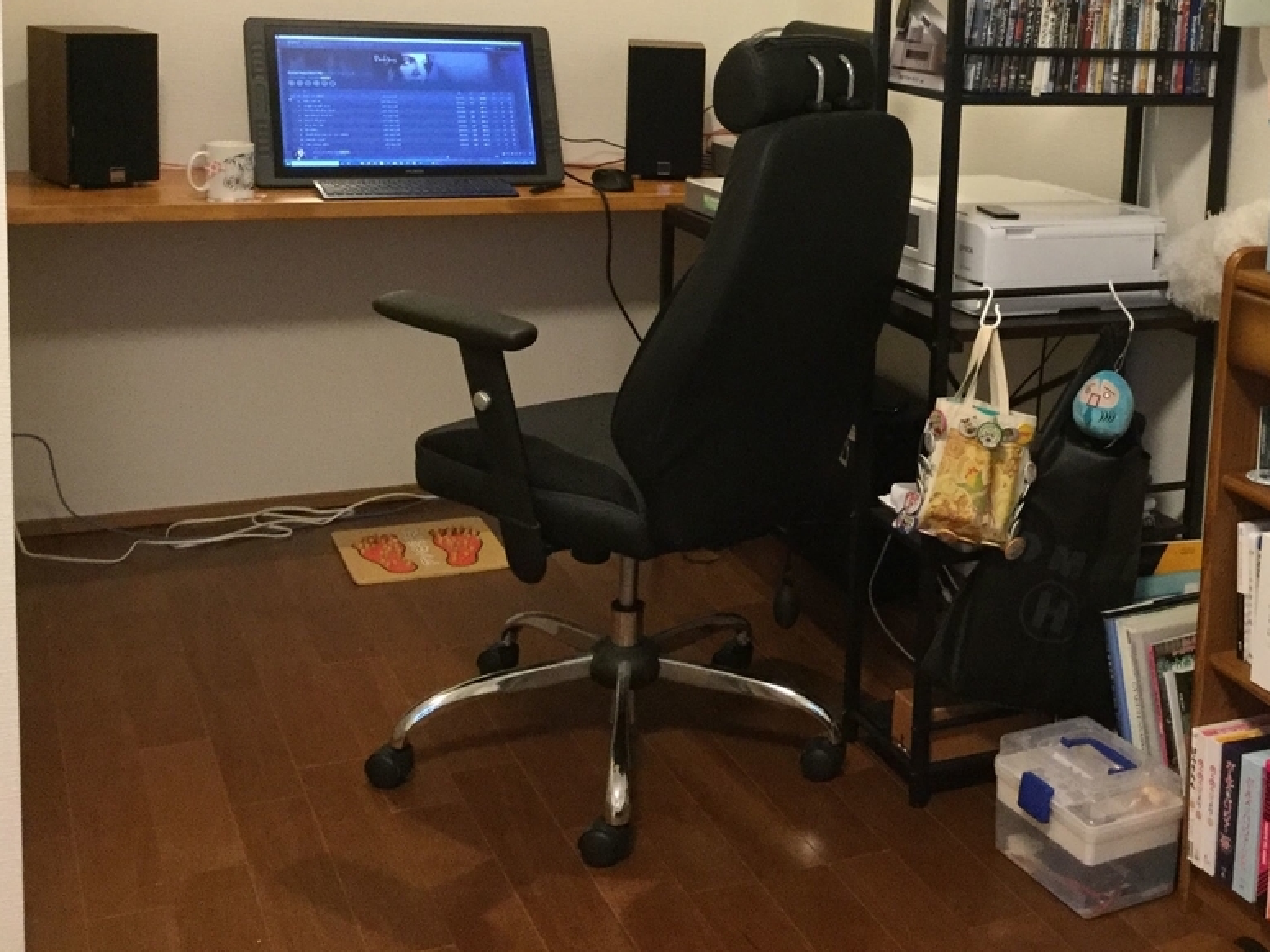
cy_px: 221
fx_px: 1761
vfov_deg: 29.7
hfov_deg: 39.0
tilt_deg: -11.0
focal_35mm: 48
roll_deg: -2.8
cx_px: 896
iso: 160
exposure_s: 1/30
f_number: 2.4
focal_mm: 3.3
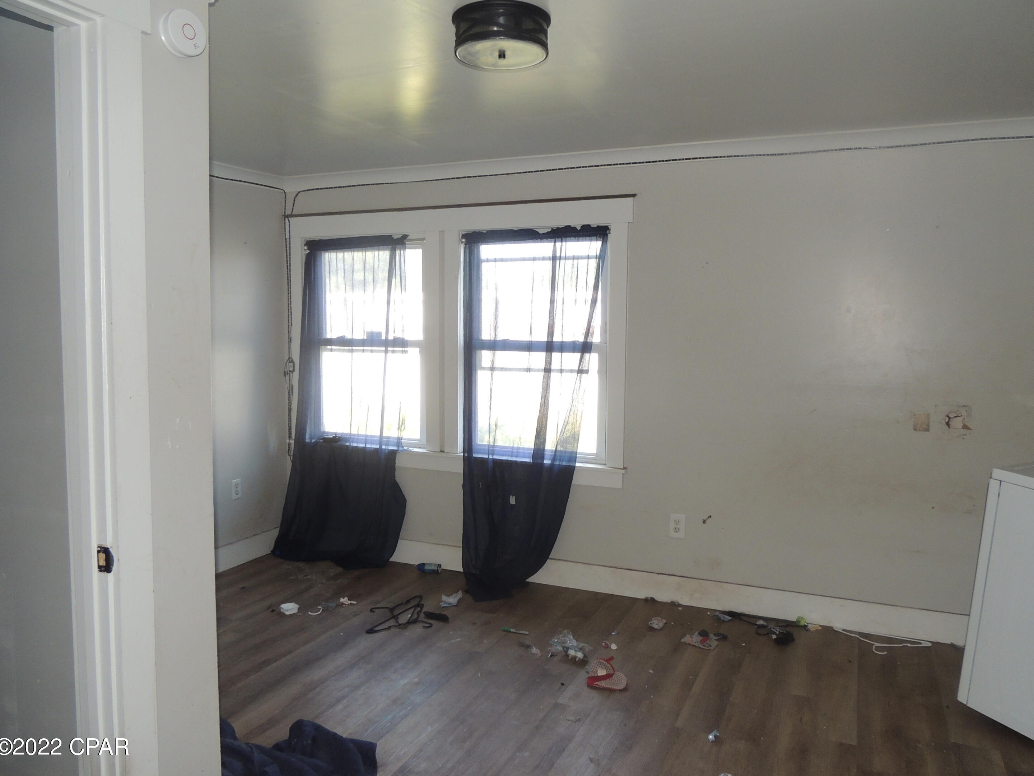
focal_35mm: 25
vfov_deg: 54.9
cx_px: 532
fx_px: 747
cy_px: 380
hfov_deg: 69.4
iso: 200
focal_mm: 4.3
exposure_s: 1/40
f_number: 3
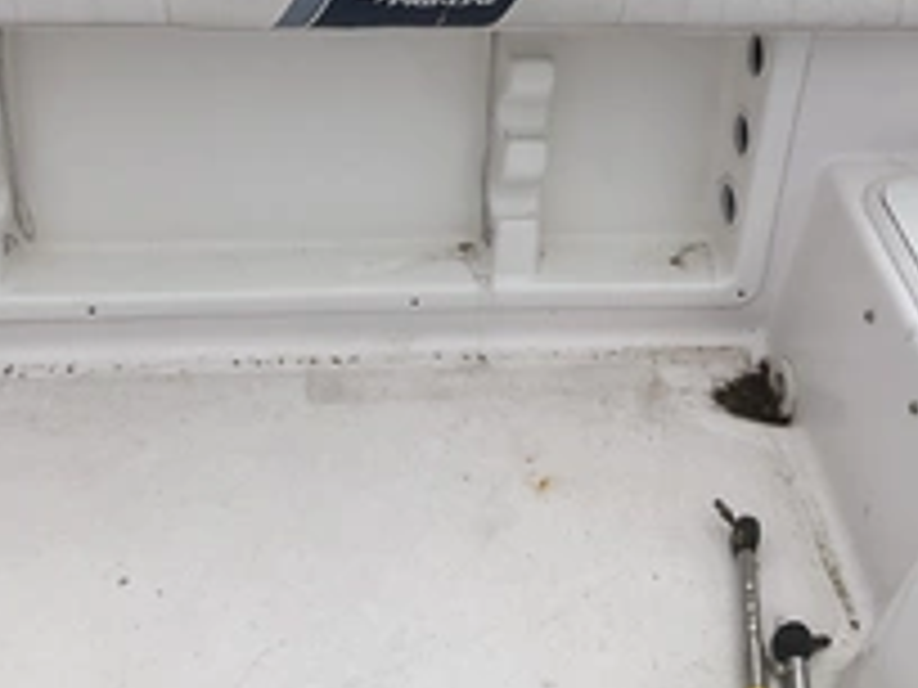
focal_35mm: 57
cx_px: 486
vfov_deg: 24.7
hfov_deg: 33.8
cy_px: 31
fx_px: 1512
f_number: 1.8
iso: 25
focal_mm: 3
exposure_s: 1/2141
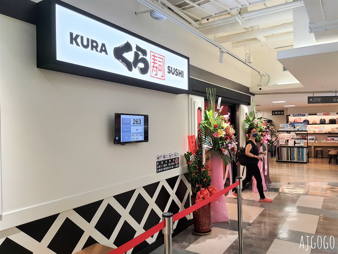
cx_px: 169
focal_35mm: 26
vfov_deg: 53.1
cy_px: 127
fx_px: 254
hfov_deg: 67.3
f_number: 1.7
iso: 80
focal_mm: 4.32
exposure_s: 1/120
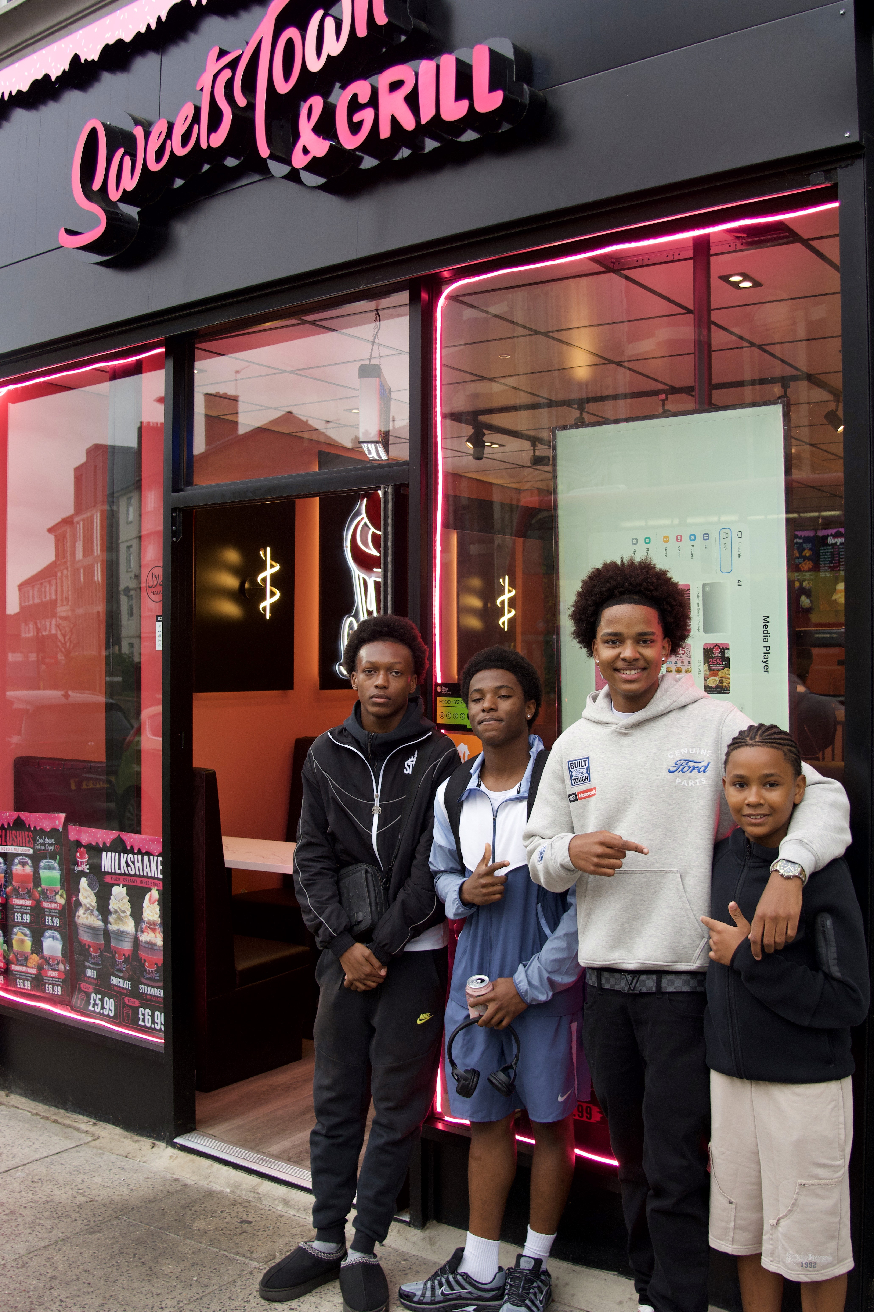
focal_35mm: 39
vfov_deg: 49.6
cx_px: 437
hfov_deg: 34.2
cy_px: 656
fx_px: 1420
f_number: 4
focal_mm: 26
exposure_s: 1/160
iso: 400
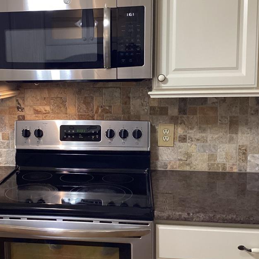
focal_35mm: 45
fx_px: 381
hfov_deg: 37.0
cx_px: 79
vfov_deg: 37.5
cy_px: 117
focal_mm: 3.3
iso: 250
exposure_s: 1/60
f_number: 2.4
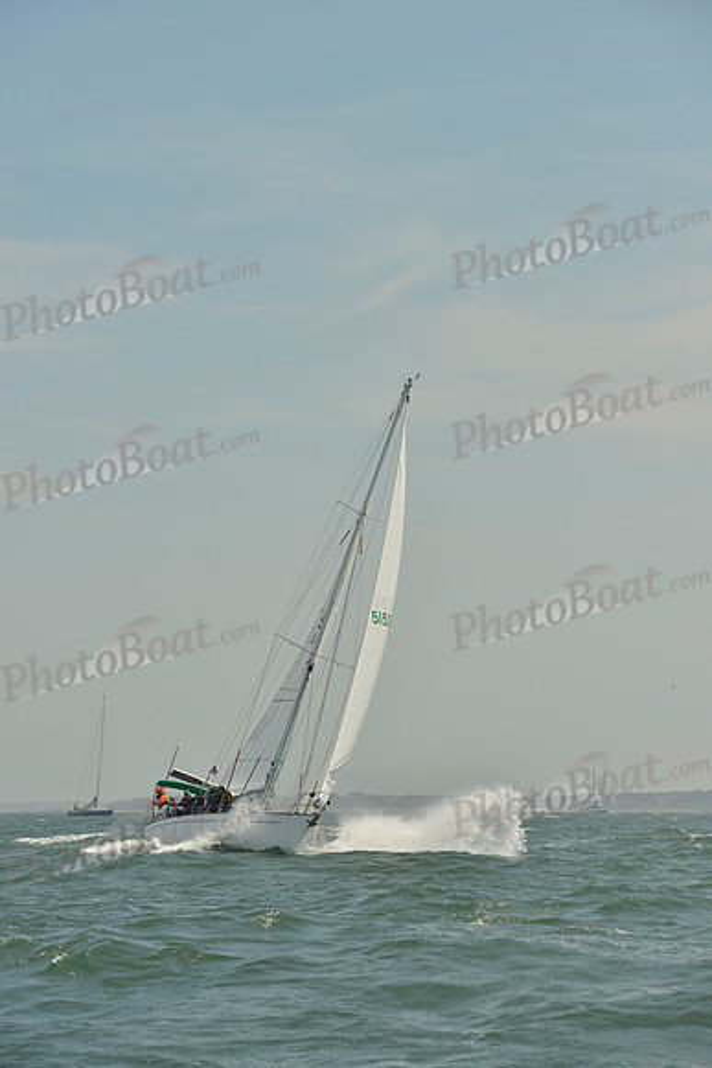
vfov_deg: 17.1
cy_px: 534
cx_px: 356
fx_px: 3558
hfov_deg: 11.4
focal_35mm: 120
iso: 200
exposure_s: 1/1250
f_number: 8
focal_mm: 120
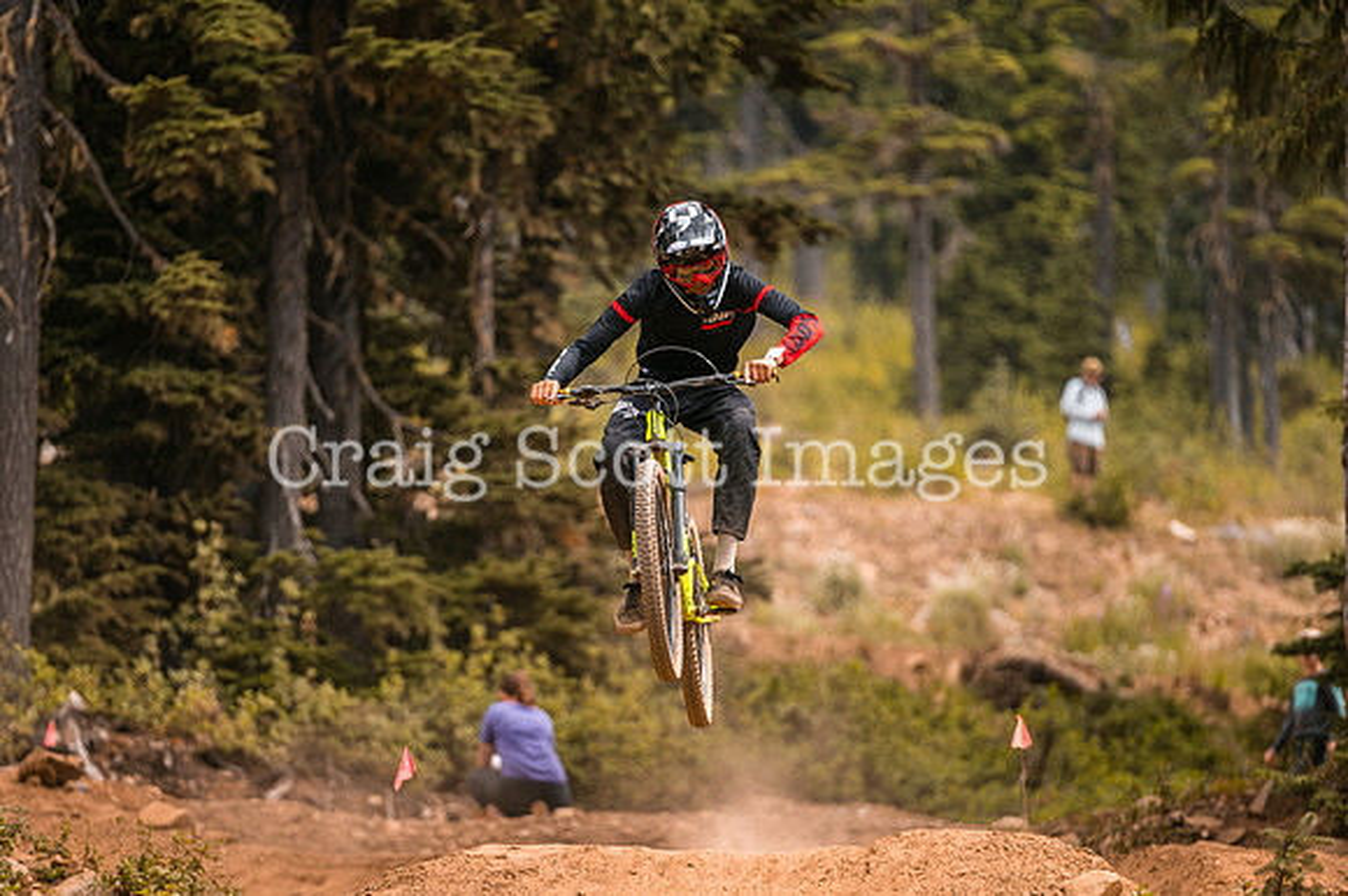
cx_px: 649
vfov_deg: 6.0
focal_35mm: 230
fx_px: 8613
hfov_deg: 8.9
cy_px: 516
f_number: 2.8
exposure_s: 1/1600
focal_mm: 200
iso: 250
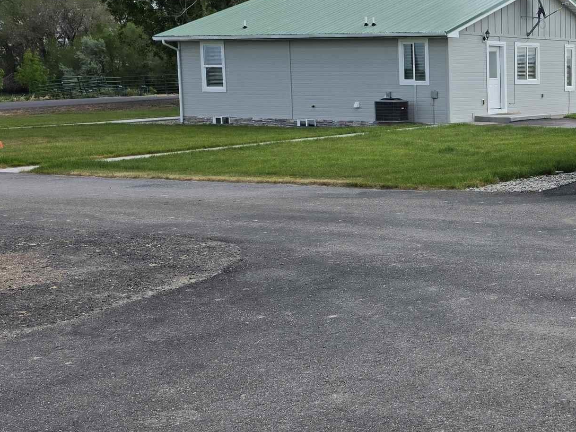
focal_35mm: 58
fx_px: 965
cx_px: 581
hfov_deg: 30.7
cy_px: 175
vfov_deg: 25.2
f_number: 1.7
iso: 80
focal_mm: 6.3
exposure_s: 1/5958
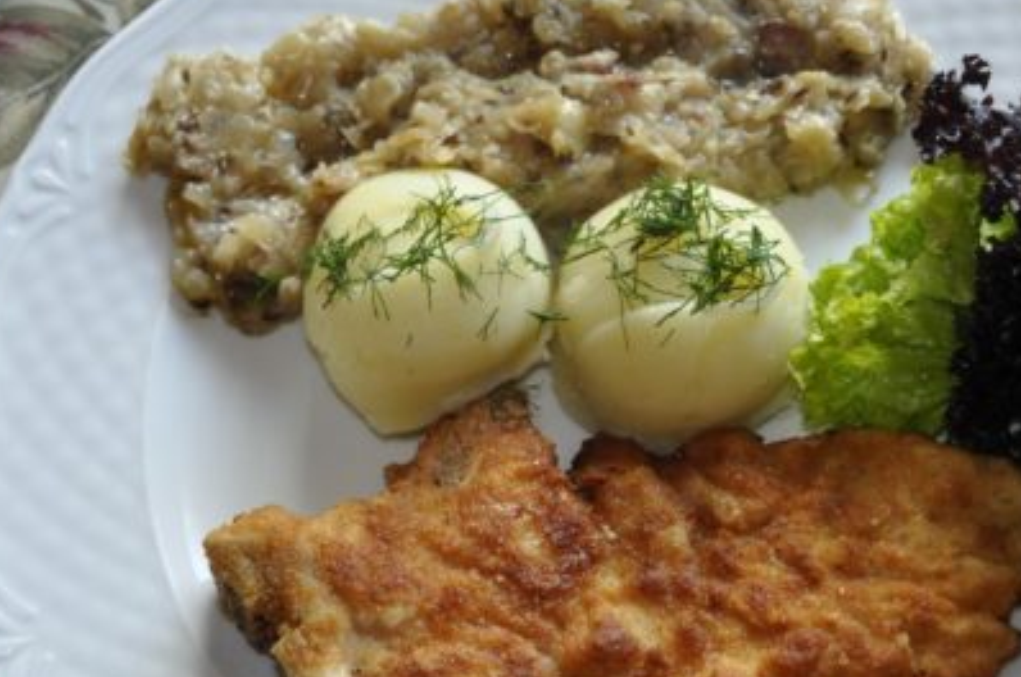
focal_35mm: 75
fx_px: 2118
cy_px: 394
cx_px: 623
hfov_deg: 27.0
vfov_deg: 18.2
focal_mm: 31
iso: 800
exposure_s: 1/80
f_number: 4
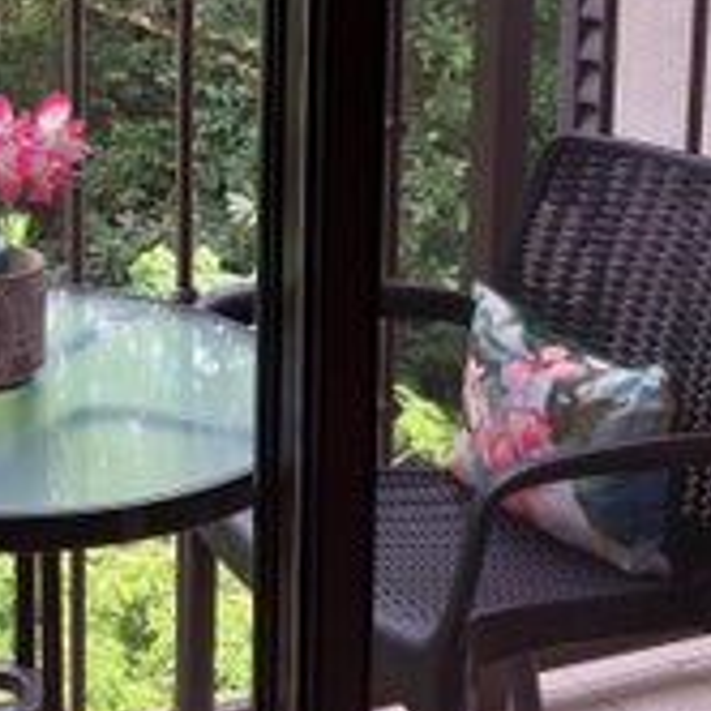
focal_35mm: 82
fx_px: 1906
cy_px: 90
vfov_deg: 20.8
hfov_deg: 20.1
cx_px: -94
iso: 40
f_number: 1.8
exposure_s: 1/60
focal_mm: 5.23
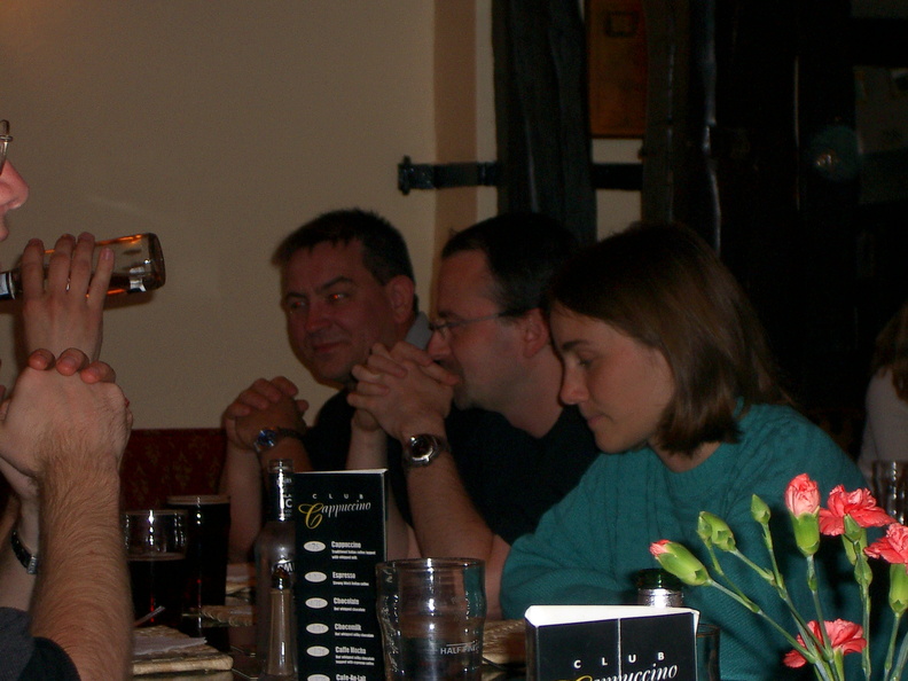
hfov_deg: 18.7
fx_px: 2754
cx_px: 454
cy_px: 340
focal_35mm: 105
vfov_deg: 14.1
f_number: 4.8
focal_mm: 17.4
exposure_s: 1/40
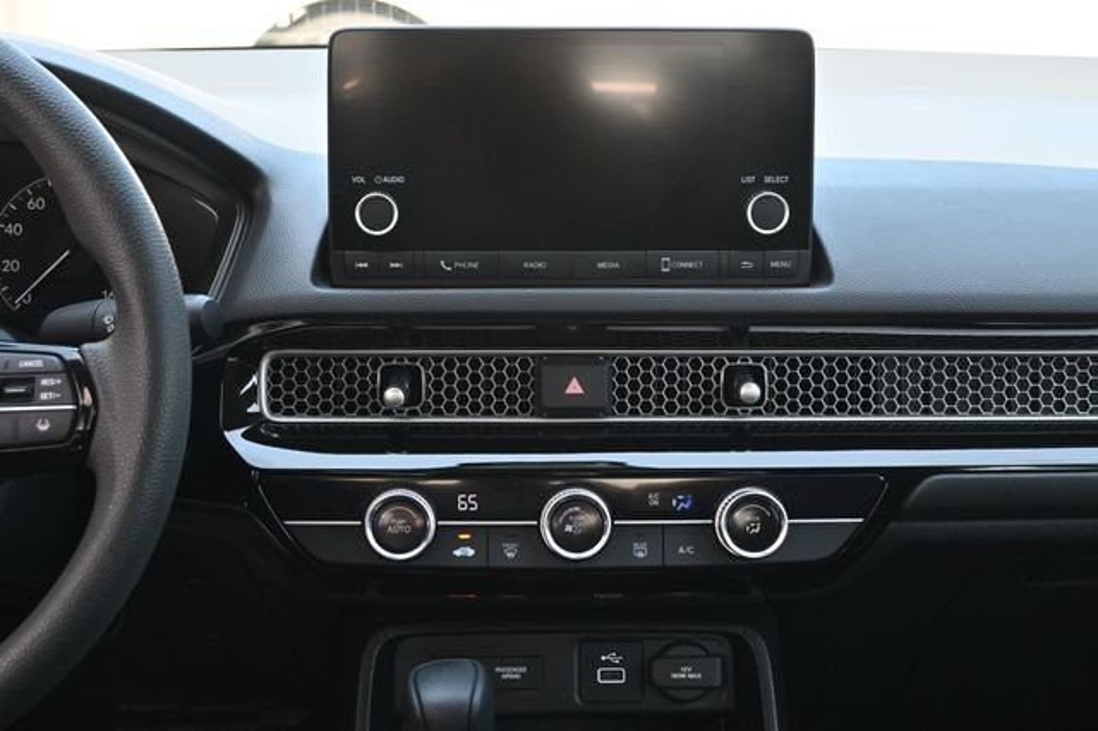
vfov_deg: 22.6
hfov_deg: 33.4
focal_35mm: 60
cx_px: 549
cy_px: 366
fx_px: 1829
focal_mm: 40
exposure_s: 1/125
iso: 800
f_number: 5.6
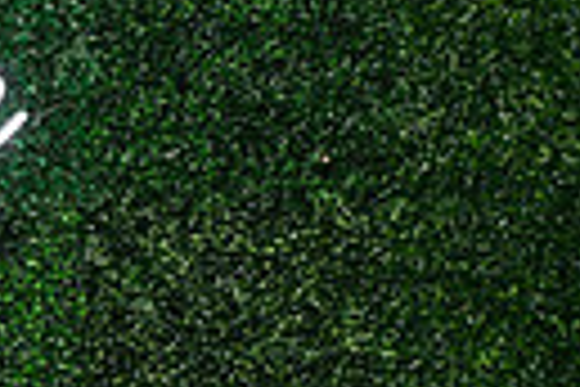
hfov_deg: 14.1
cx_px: -445
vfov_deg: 10.0
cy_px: 686
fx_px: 2094
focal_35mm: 130
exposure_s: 1/60
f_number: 6.3
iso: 500
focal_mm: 29
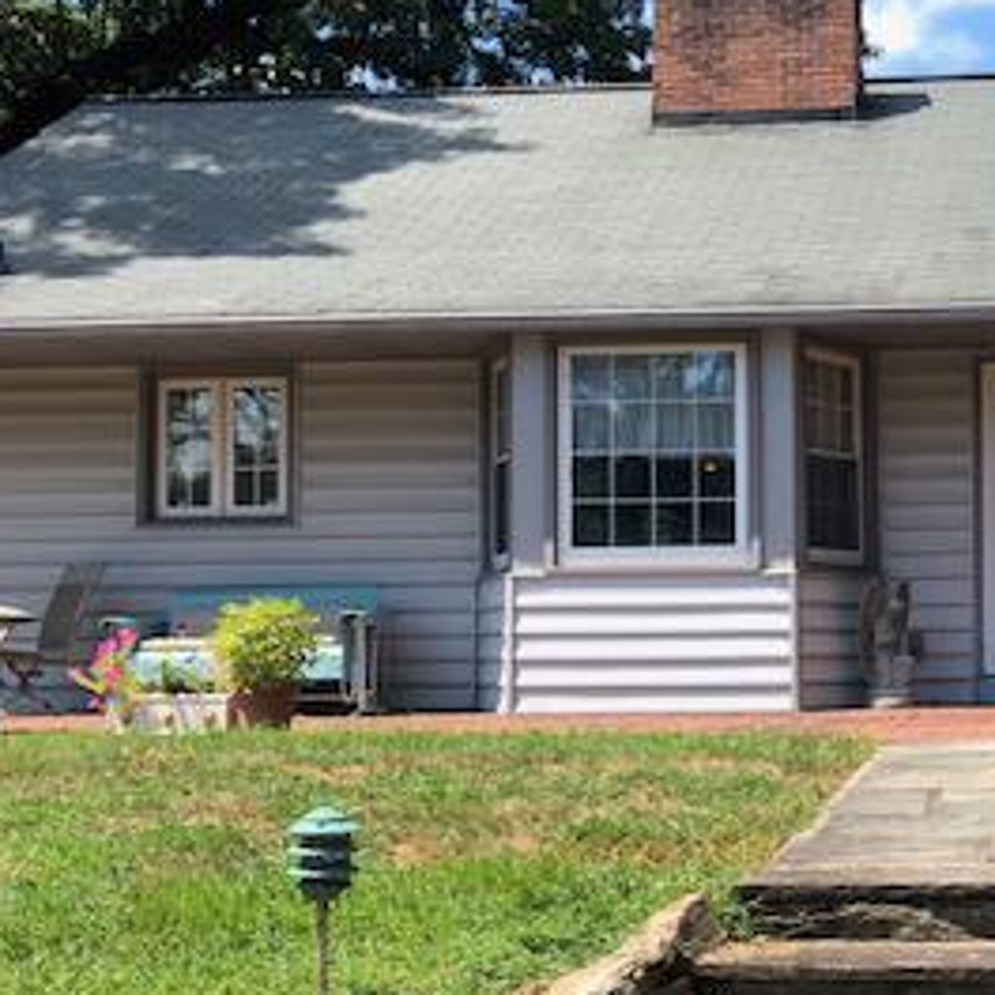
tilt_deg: +5.0
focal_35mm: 60
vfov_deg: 28.5
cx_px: 920
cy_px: 592
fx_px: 1951
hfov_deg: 27.4
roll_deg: +1.1
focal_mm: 3.99
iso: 20
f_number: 1.8
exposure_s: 1/857
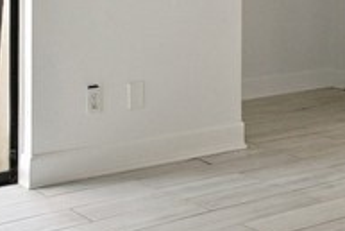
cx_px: 372
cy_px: -72
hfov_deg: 21.5
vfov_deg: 14.6
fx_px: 863
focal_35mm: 90
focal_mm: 16
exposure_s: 1/10
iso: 1600
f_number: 8
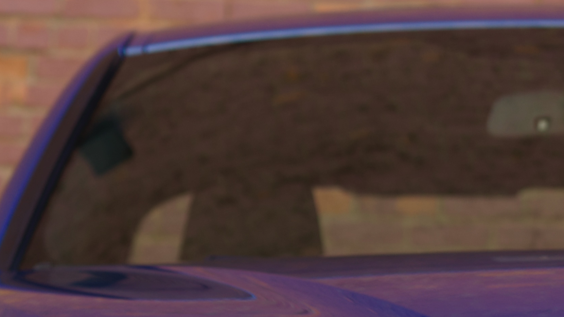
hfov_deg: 11.3
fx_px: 2842
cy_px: 707
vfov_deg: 6.2
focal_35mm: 190
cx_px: 214
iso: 100
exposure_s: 1/160
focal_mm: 45
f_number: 4
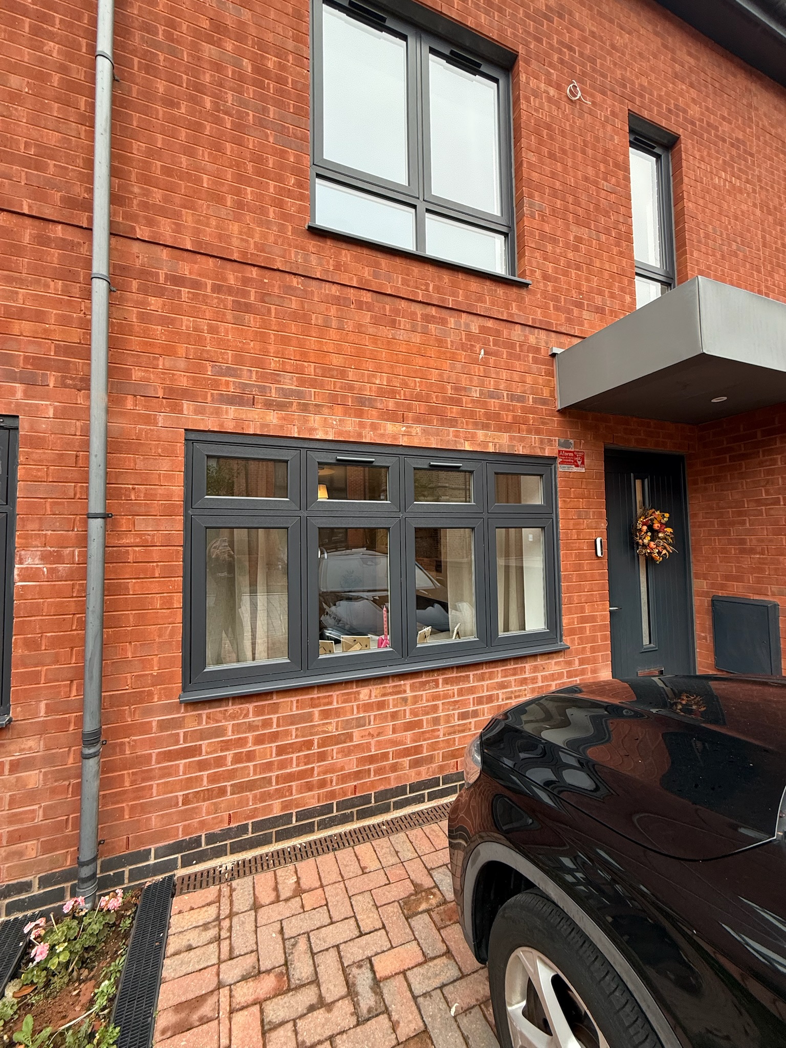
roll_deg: -0.1
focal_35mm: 14
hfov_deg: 85.7
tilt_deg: +4.0
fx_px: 424
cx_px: 393
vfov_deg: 102.1
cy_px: 524
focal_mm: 2.22
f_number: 2.2
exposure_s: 1/99
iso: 125
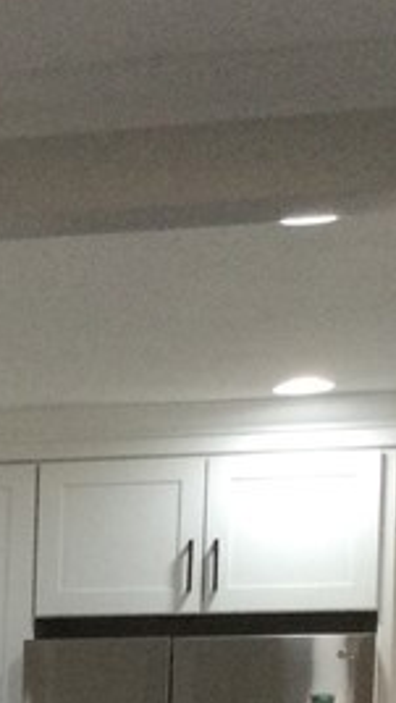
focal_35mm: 129
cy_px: 957
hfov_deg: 8.7
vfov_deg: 15.7
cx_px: -504
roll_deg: -1.1
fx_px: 2405
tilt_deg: -8.0
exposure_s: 1/30
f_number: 2.4
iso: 40
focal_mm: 3.3
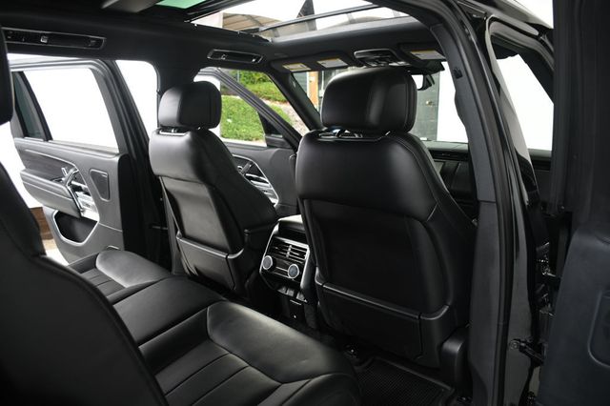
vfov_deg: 47.9
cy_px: 203
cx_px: 305
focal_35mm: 27
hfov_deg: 67.4
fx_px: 457
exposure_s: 1/160
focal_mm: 18
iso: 100
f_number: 3.5
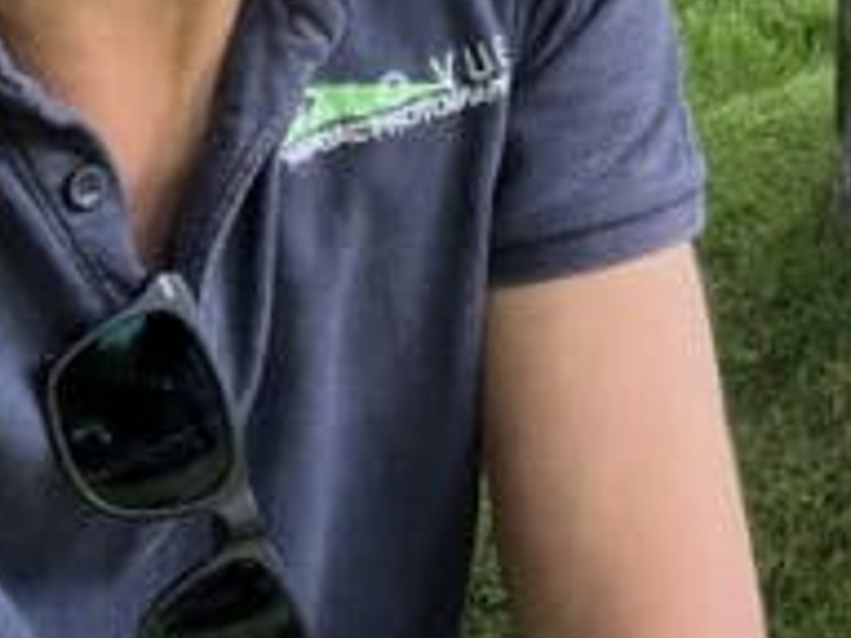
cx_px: 1352
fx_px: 2262
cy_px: -461
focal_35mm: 92
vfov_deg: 14.4
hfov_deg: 18.4
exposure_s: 1/121
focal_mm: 2.71
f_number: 2.2
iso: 64
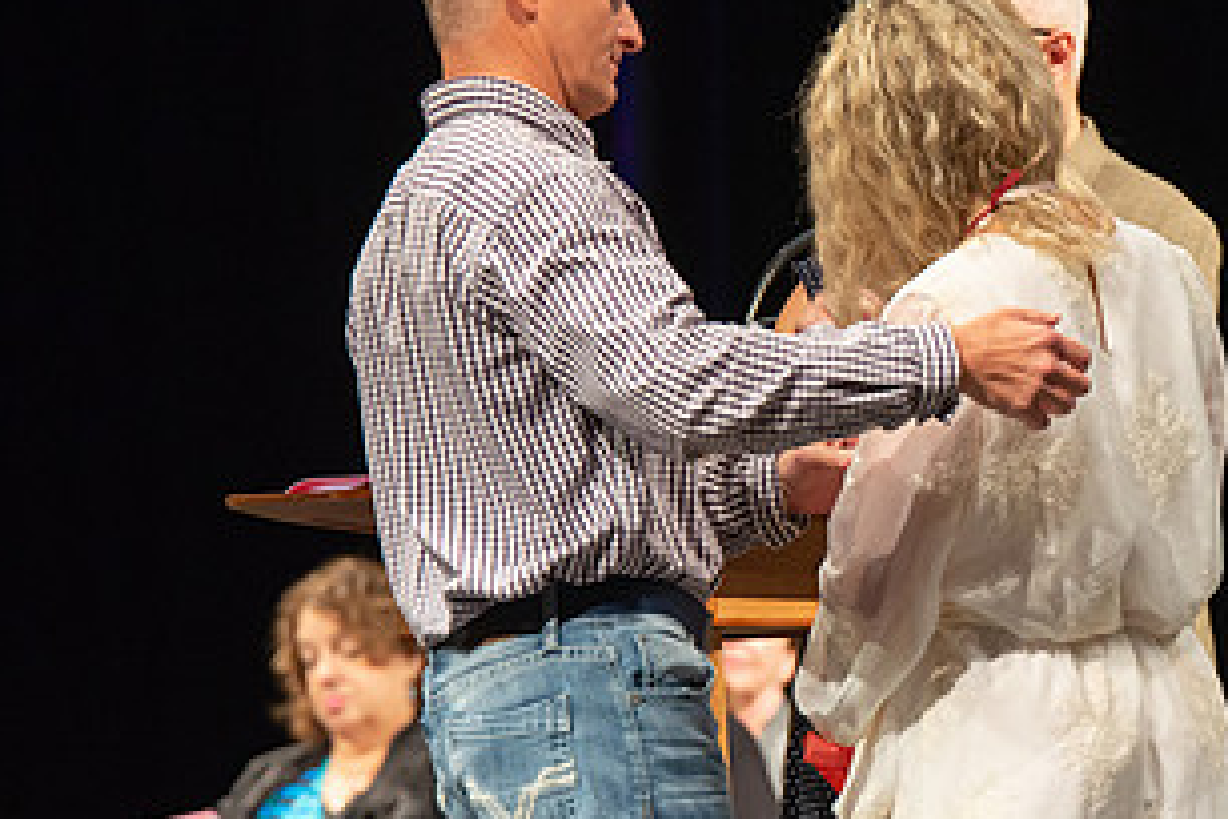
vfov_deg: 3.8
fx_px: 12381
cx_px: 943
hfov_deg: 5.7
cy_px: 552
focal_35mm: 363
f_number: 4
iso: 1600
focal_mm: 175
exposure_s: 1/100
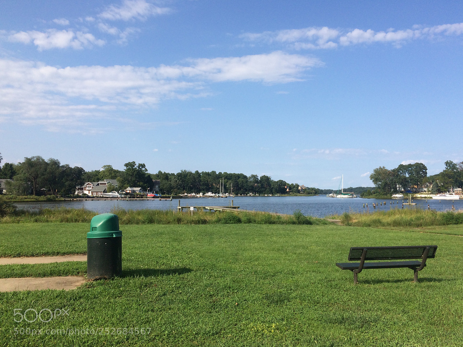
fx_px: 401
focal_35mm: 30
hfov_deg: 60.0
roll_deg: +0.5
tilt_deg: +2.3
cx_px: 234
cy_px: 175
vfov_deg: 46.8
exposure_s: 1/2740
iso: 32
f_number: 2.2
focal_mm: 4.15
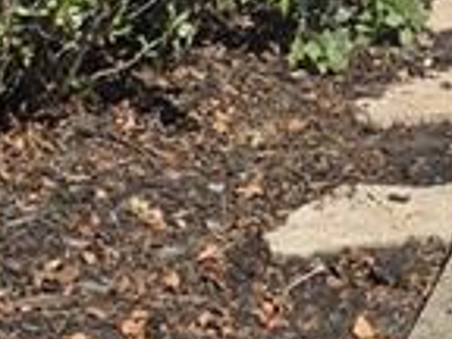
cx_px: 722
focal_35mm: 192
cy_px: -1099
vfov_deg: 6.2
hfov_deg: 9.9
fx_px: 2507
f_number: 1.7
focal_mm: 6.25
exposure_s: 1/5294
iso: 80
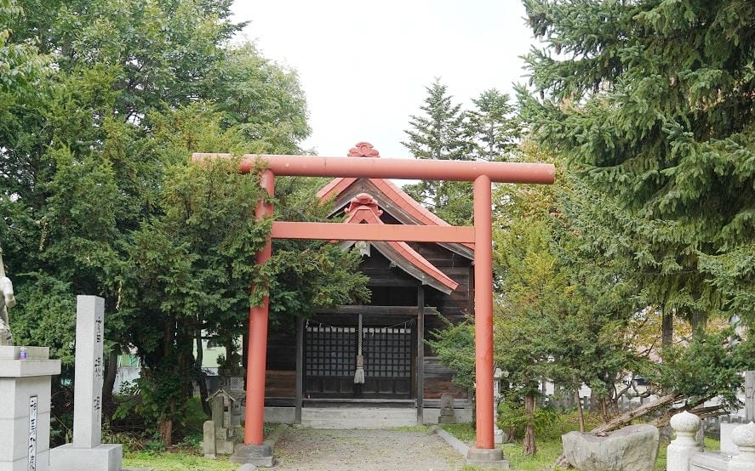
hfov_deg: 49.3
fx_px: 823
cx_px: 394
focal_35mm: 40
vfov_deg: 31.8
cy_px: 307
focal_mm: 29
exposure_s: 1/160
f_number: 4
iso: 200
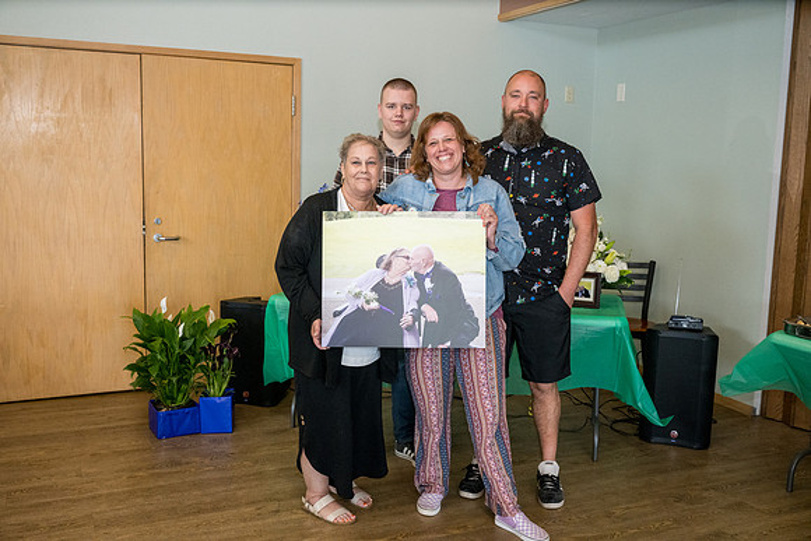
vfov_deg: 37.9
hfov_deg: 54.4
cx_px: 406
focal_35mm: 35
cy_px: 270
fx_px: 789
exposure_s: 1/250
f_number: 6.3
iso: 3200
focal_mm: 35
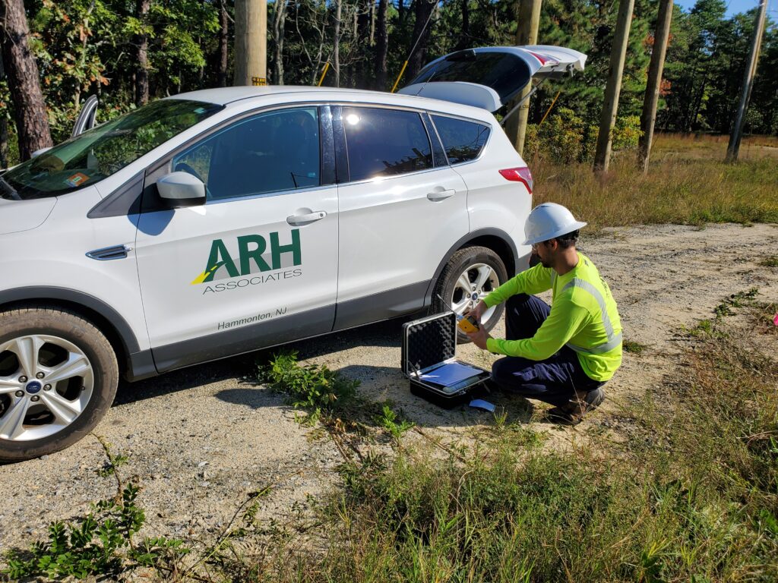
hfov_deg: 67.3
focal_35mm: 26
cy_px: 292
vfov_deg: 53.1
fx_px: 584
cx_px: 389
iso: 50
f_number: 2.4
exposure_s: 1/2708
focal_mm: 4.3
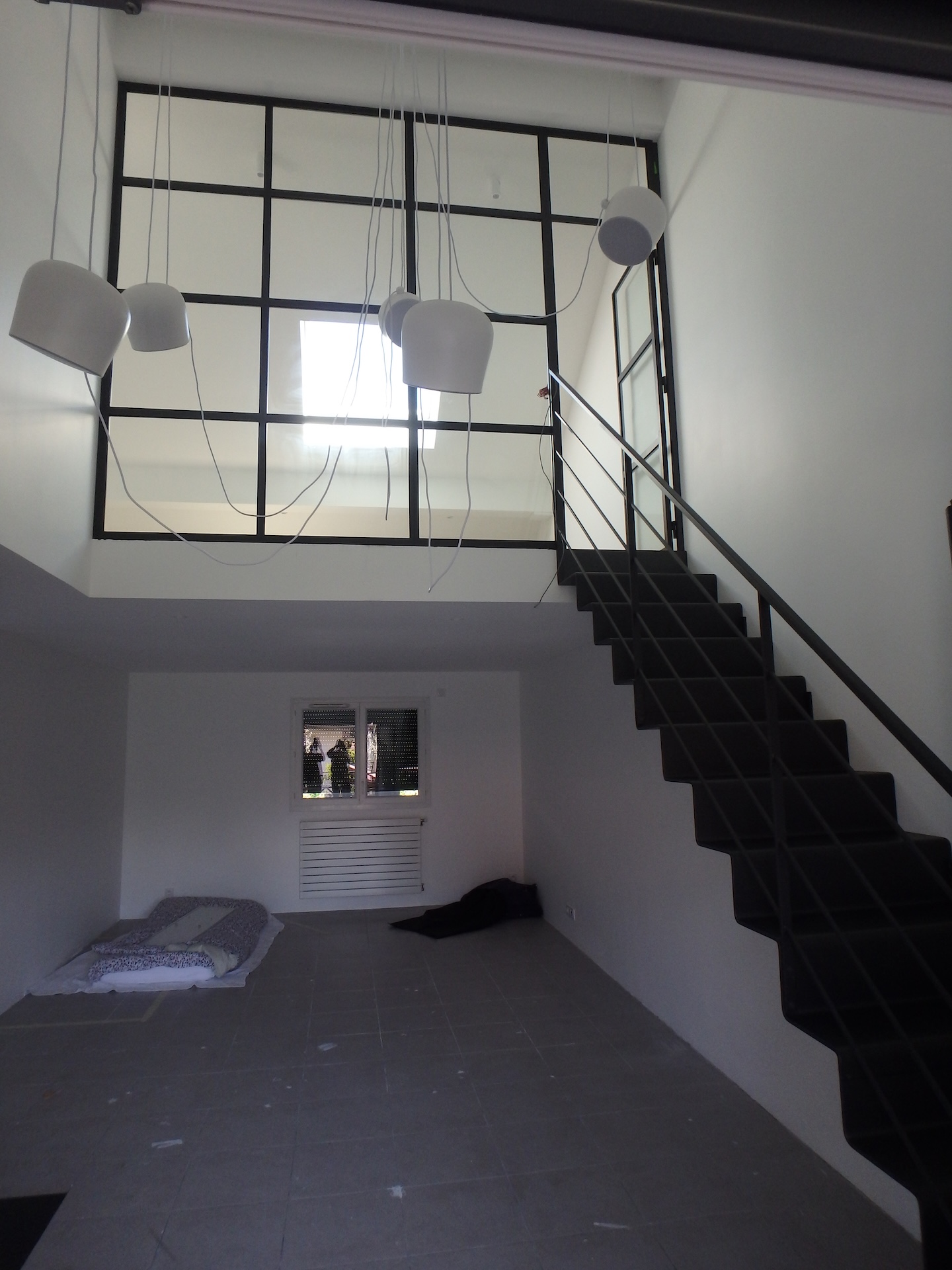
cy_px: 635
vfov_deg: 79.0
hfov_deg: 63.4
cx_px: 476
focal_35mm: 21
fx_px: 770
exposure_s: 1/60
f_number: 3.5
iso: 200
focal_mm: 3.7
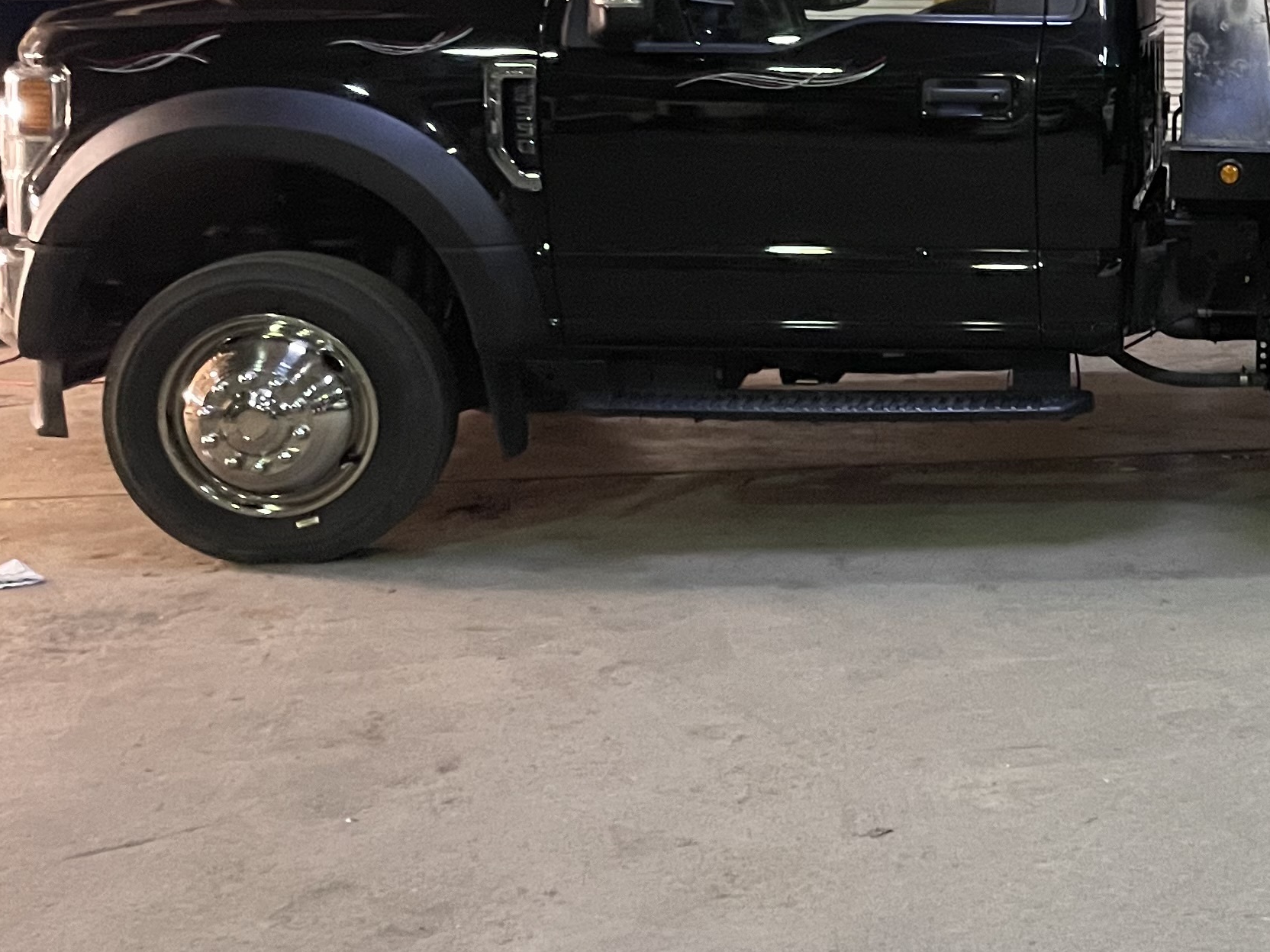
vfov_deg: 23.0
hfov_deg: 27.4
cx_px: 1487
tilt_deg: -8.6
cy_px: 217
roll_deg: -1.6
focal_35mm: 63
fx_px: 2311
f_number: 1.6
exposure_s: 1/30
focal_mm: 4.2
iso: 800
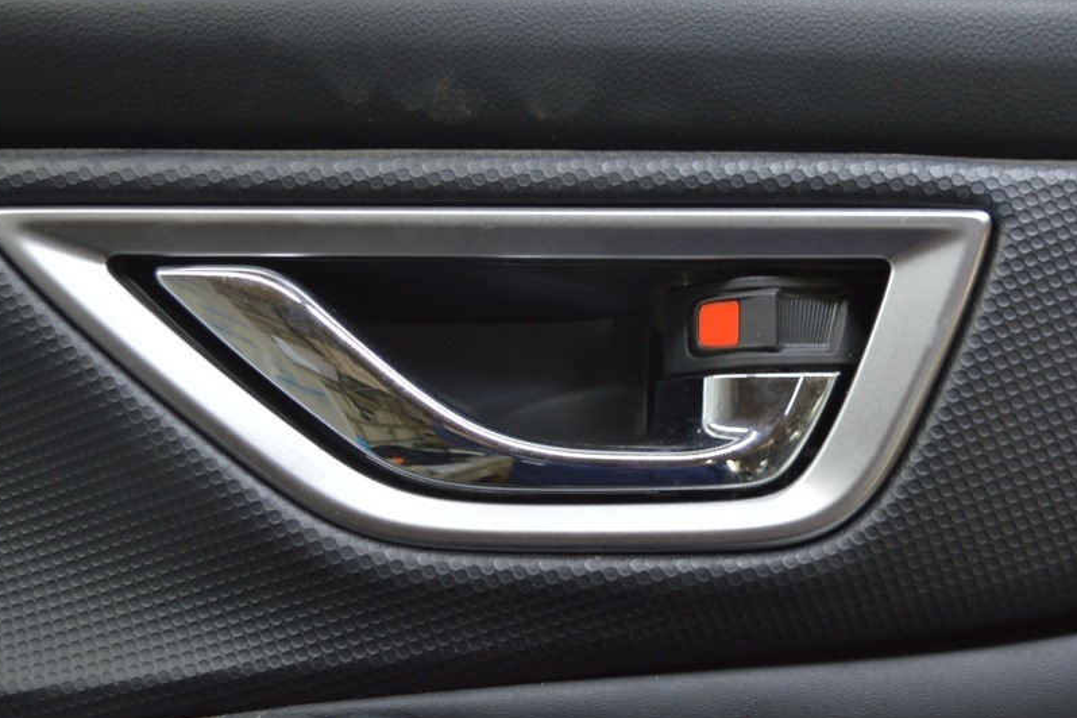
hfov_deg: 33.6
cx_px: 520
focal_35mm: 60
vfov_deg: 22.7
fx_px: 1784
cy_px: 387
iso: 400
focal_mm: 31
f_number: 4.2
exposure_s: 1/40
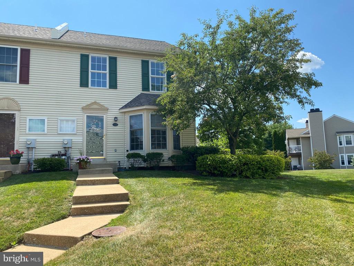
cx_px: 177
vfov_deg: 53.1
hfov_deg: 67.3
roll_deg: +0.9
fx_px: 266
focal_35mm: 26
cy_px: 133
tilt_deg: +8.1
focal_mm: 4.25
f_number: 1.8
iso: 32
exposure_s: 1/1866
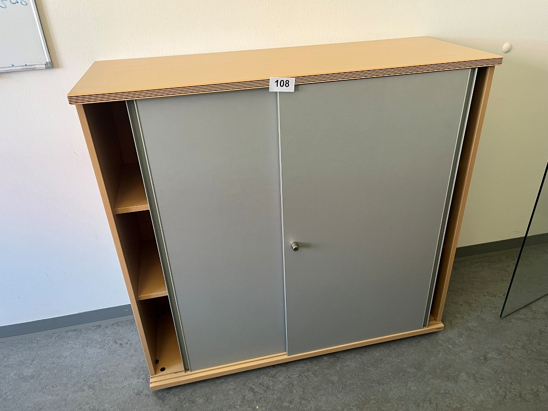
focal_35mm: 26
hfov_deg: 67.3
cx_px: 274
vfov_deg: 53.1
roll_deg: +1.8
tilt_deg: -28.1
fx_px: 412
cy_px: 206
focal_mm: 5.1
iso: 80
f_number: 1.6
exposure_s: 1/50
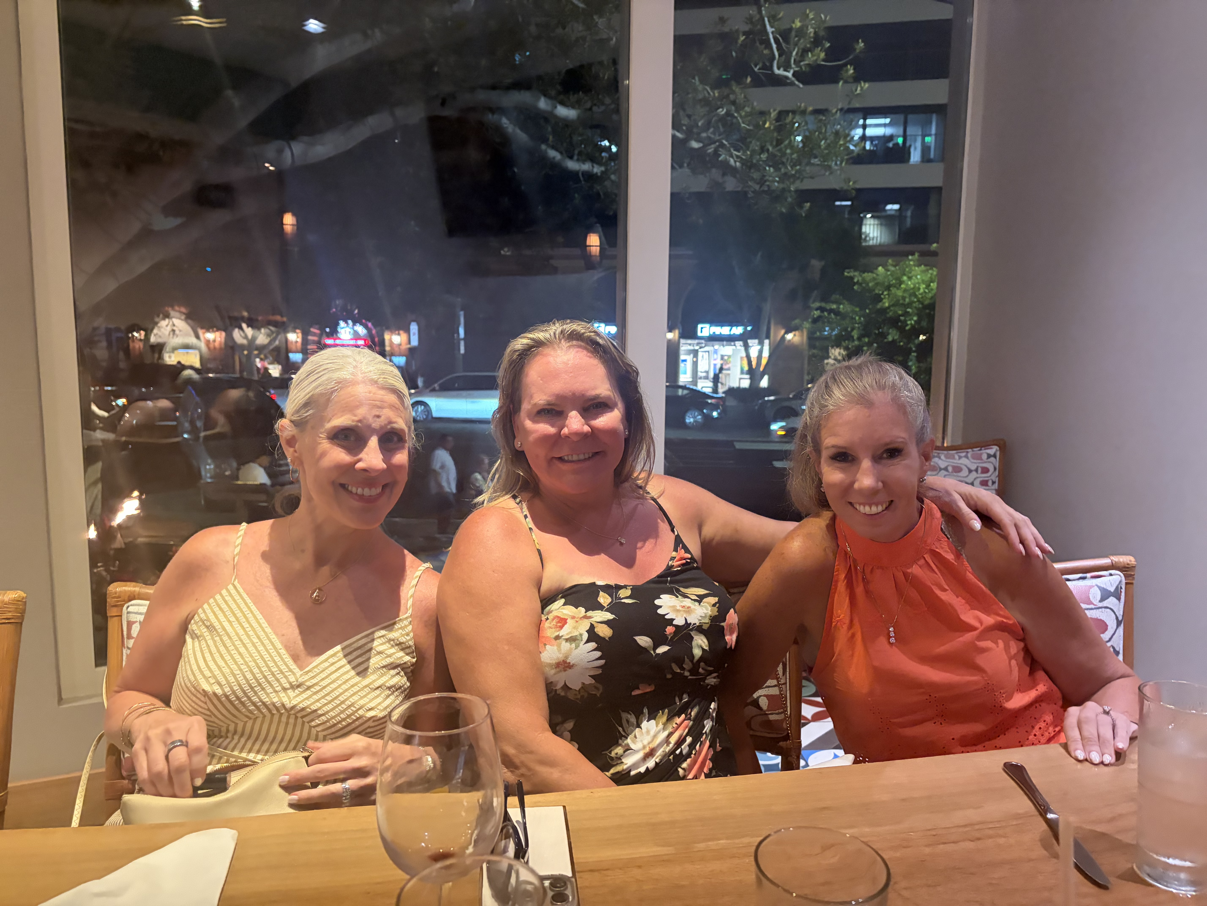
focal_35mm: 26
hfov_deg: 67.3
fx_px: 907
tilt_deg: -6.4
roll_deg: -0.9
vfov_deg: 53.1
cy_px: 453
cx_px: 604
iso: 800
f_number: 1.6
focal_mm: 5.96
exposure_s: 1/30
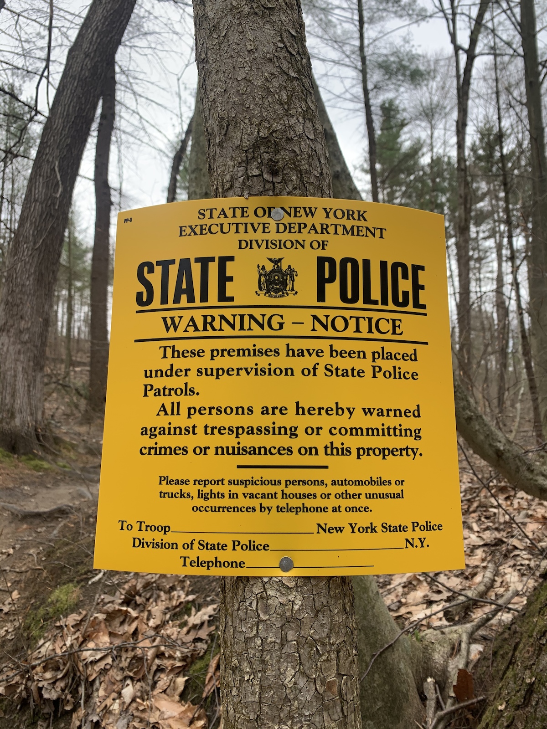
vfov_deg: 67.3
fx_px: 548
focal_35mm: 26
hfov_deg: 53.1
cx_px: 274
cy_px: 364
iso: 25
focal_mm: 4.25
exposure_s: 1/465
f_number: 1.8
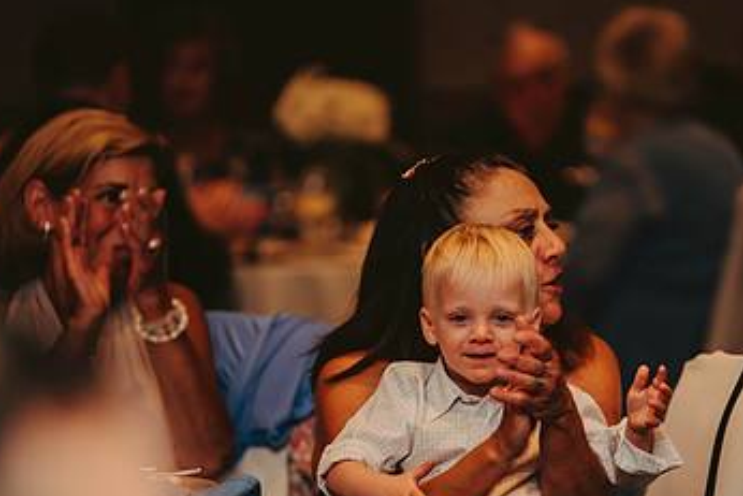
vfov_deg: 4.1
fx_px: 6917
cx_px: 487
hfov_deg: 6.1
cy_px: 396
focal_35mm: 335
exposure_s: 1/60
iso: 800
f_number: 2.8
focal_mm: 200
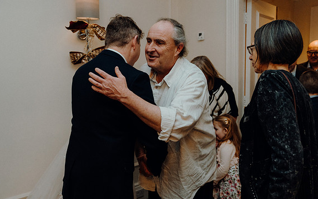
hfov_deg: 59.7
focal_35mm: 32
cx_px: 158
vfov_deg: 39.4
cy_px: 103
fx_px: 277
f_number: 3.5
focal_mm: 31
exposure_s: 1/200
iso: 2500
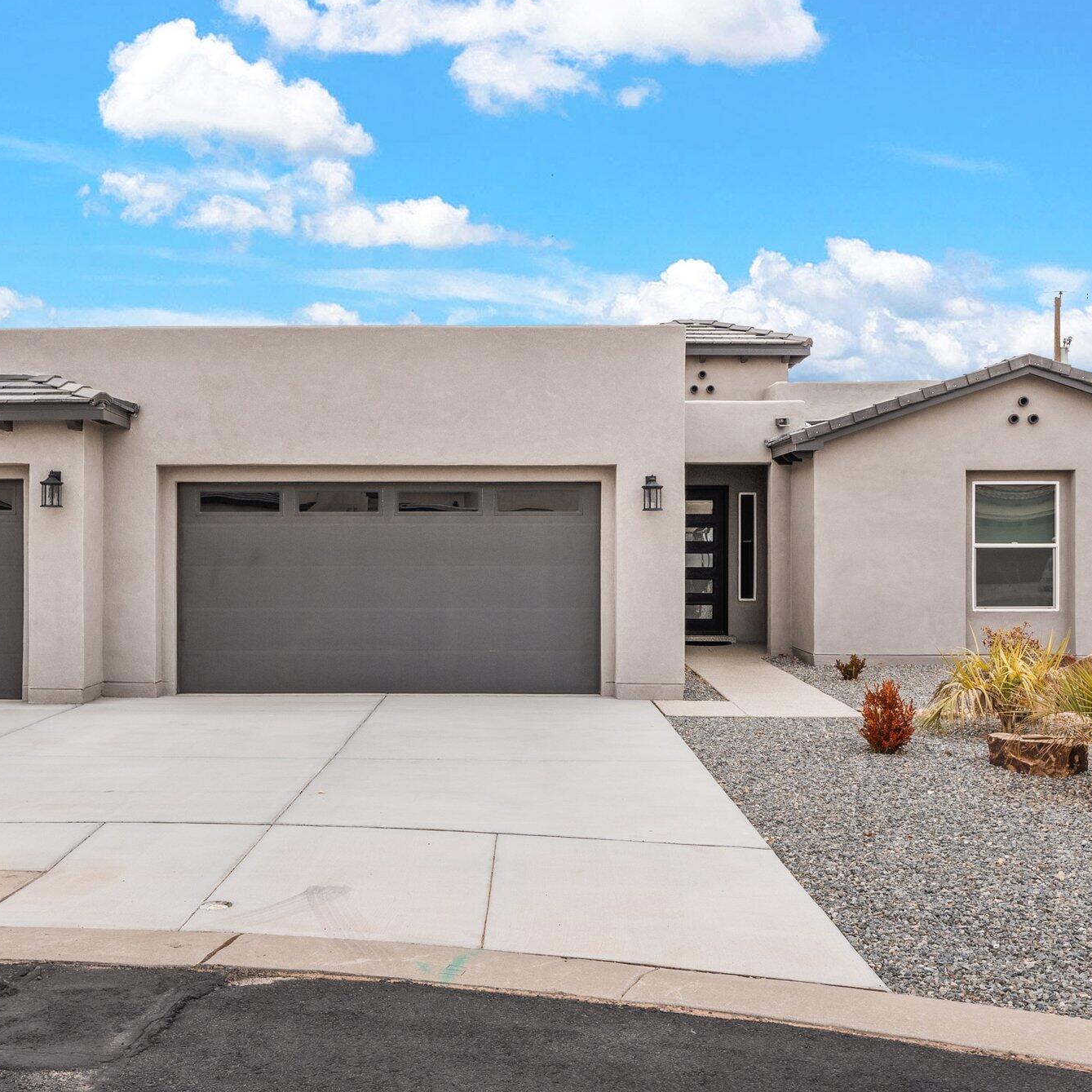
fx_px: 1392
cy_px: 539
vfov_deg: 42.8
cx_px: 484
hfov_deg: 42.8
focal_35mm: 39
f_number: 9
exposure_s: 1/125
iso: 320
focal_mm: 20
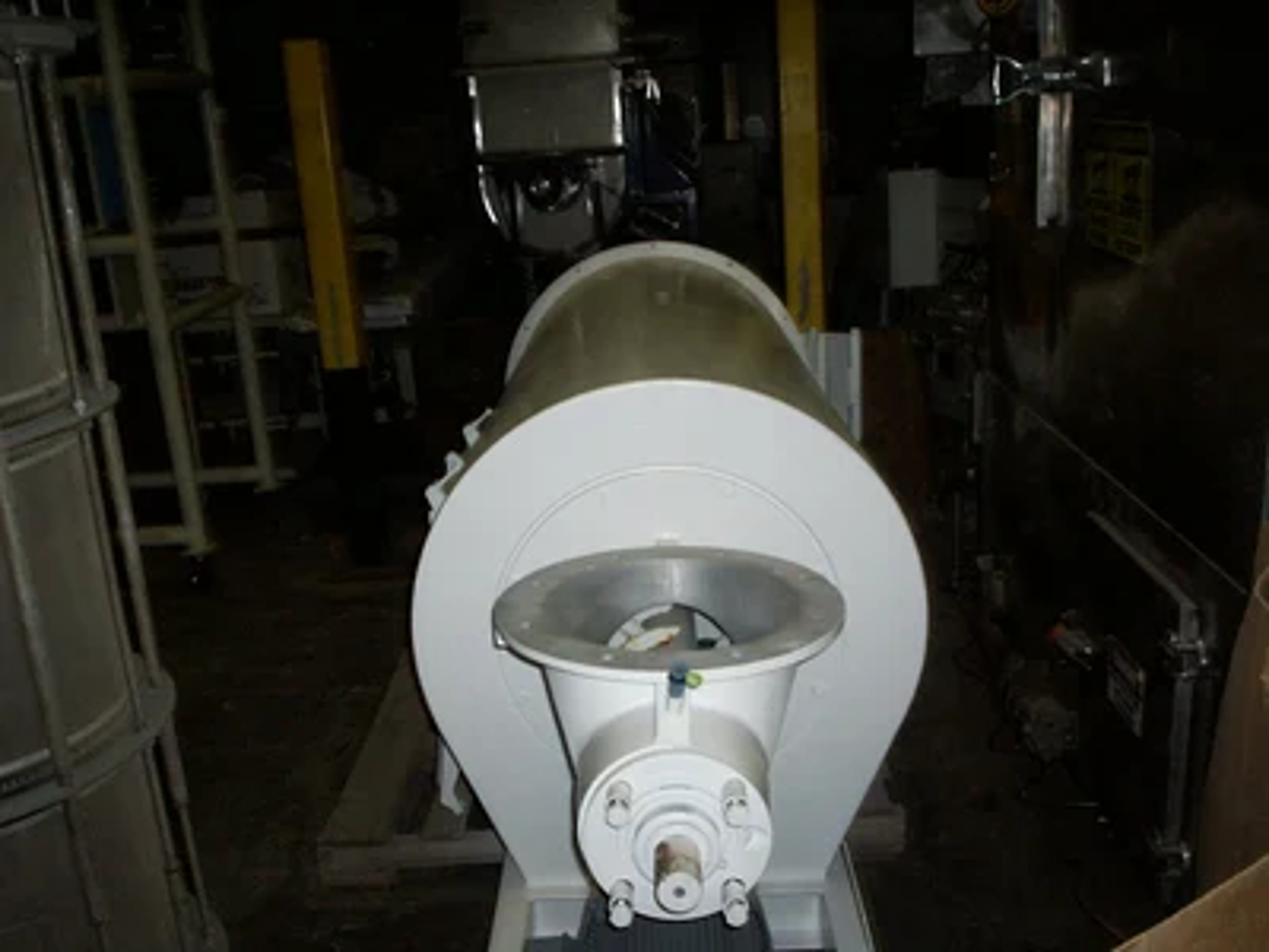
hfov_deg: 51.4
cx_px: 634
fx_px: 1320
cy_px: 476
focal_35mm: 36
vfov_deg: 39.7
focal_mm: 5.9
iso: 140
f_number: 4.5
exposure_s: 1/64
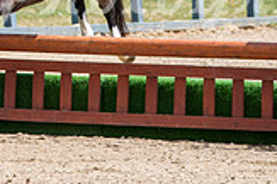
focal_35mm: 660
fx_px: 5068
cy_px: -101
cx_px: -44
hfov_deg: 3.1
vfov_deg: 2.1
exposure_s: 1/400
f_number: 5.6
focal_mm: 185
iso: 100
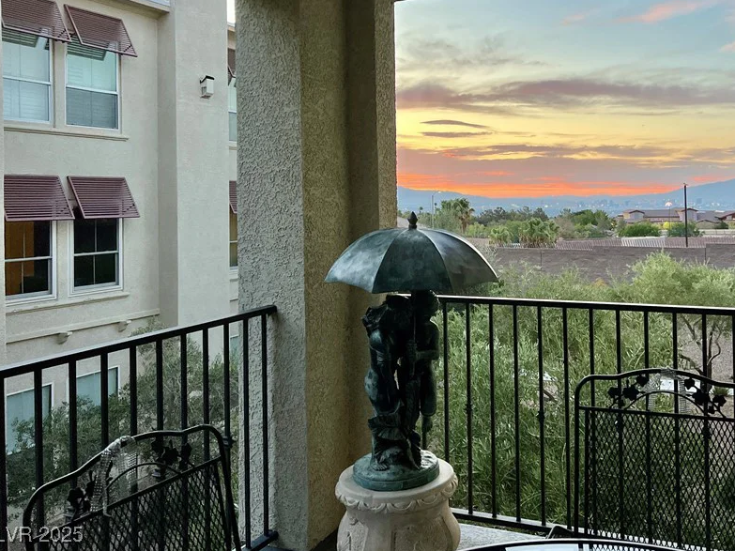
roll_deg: +0.7
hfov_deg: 53.2
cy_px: 195
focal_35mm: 34
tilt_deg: -0.1
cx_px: 469
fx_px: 722
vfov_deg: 41.4
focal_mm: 5.7
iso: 125
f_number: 1.5
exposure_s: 1/110
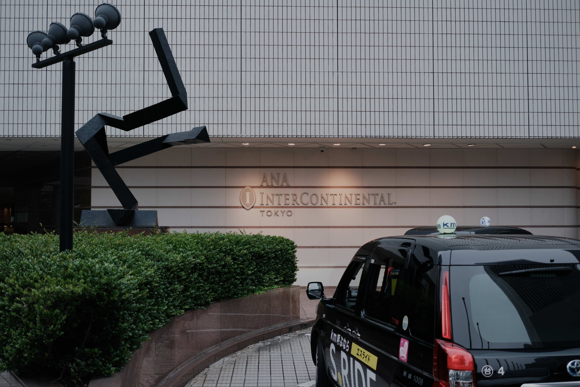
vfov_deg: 32.6
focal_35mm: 41
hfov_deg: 47.4
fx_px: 661
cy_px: 194
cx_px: 290
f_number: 2.8
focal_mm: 27
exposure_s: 1/250
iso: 250
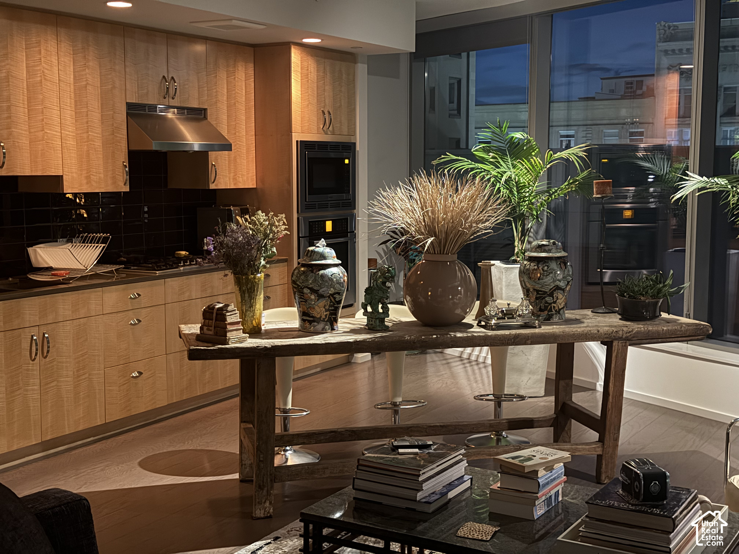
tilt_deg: -7.6
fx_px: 1025
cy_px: 277
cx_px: 370
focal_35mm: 48
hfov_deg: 39.7
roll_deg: +0.9
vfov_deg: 30.3
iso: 500
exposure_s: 1/5
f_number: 1.78
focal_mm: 6.76
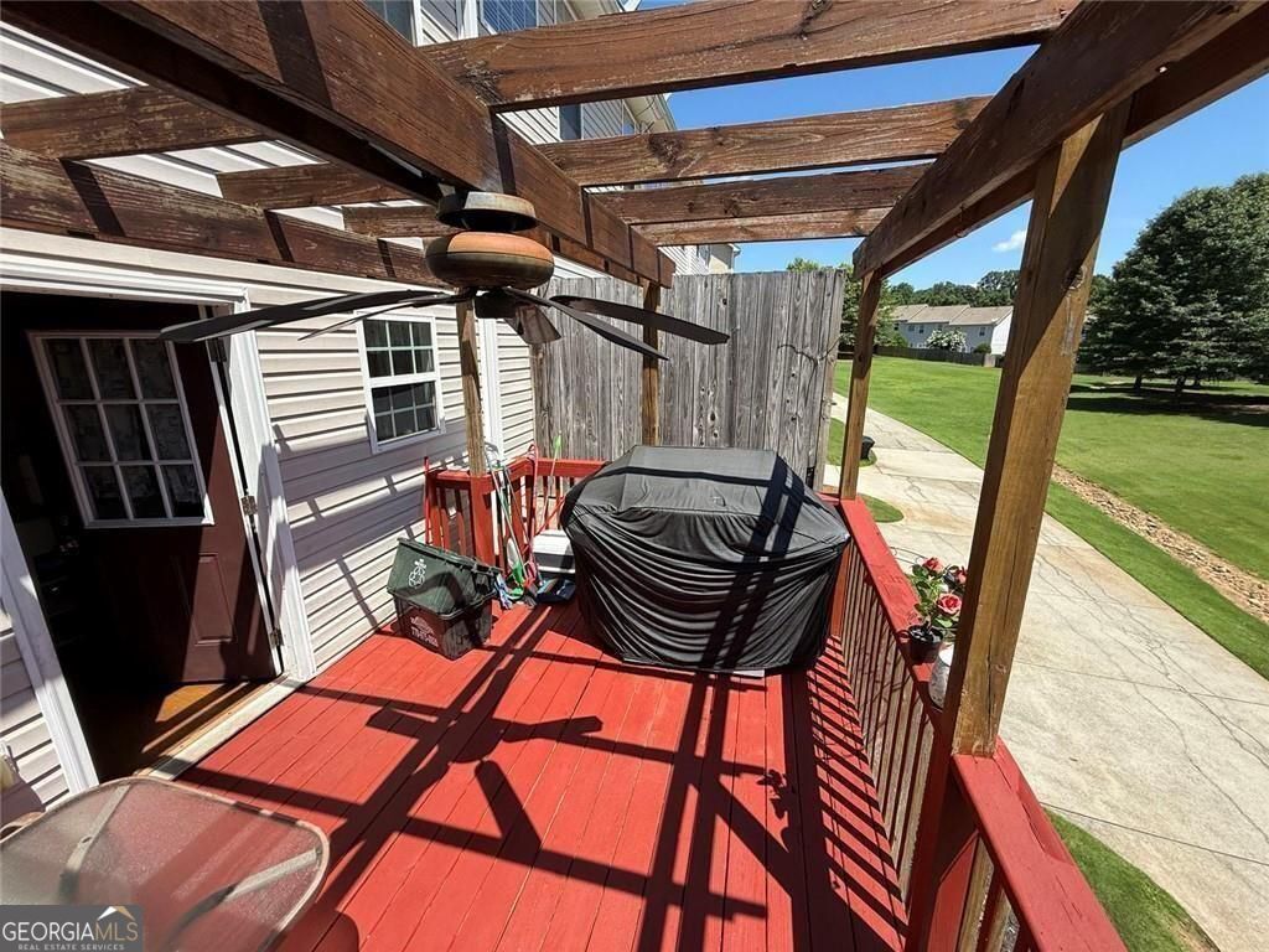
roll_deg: +0.8
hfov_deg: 102.1
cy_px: 476
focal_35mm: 14
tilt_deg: -12.1
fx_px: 513
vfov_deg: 85.7
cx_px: 634
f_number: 2.2
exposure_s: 1/1145
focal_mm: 2.22
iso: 50
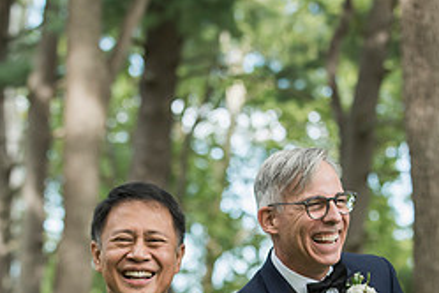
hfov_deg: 12.6
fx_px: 1988
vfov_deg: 8.4
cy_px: 308
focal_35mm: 163
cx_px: 240
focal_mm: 70
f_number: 3.5
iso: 400
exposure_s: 1/500
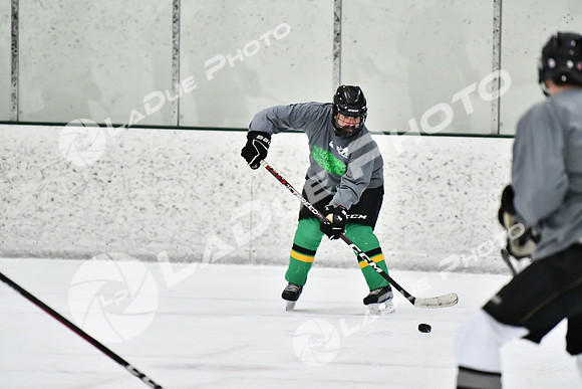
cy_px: 194
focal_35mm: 285
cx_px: 291
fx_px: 4608
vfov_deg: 4.8
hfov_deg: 7.2
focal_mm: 190
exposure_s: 1/2000
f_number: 2.8
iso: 6400
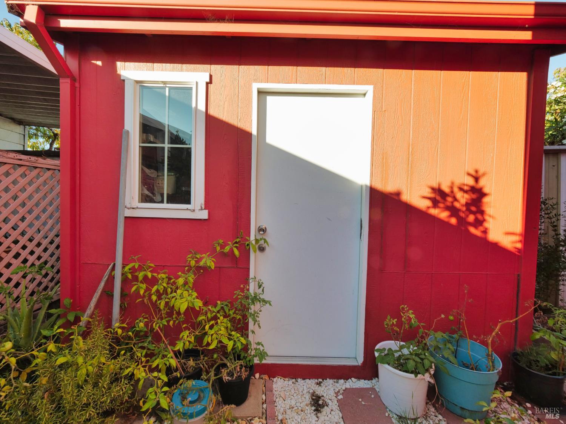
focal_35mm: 14
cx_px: 283
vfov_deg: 85.7
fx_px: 229
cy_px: 212
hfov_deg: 102.1
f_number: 6.3
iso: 250
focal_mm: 7
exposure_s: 1/250
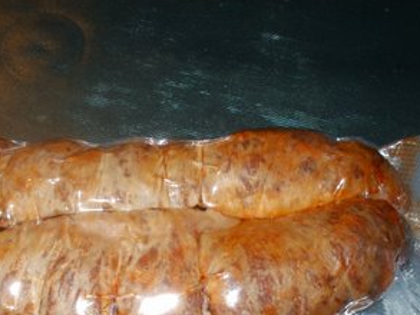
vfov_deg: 24.4
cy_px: 253
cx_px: 152
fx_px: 716
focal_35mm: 59
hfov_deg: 32.5
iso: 125
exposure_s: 1/30
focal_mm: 6.3
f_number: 3.5
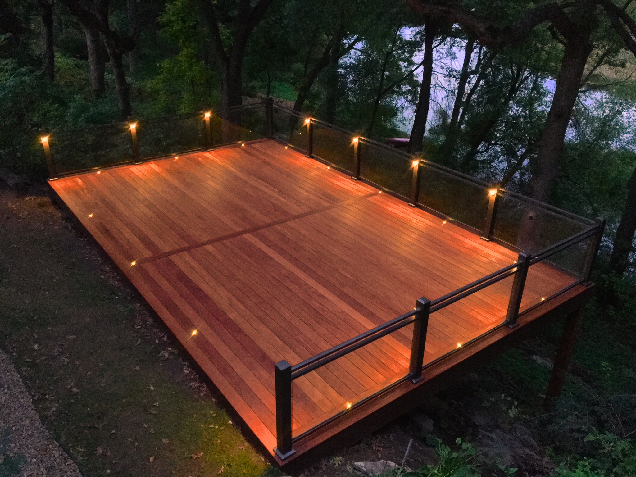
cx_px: 318
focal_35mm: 29
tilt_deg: -26.4
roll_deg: -0.8
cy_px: 238
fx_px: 533
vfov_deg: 48.2
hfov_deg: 61.7
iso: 800
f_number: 2.2
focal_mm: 4.15
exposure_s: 1/15
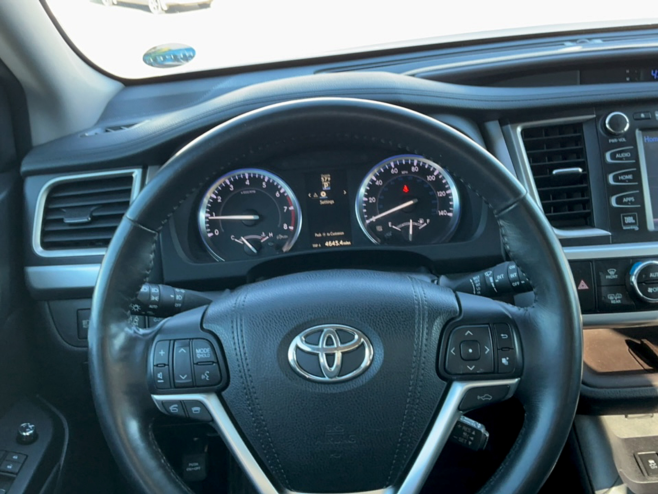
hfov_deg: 60.0
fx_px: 570
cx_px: 329
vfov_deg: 46.8
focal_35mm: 30
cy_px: 247
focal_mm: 3
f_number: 1.8
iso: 50
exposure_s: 1/60
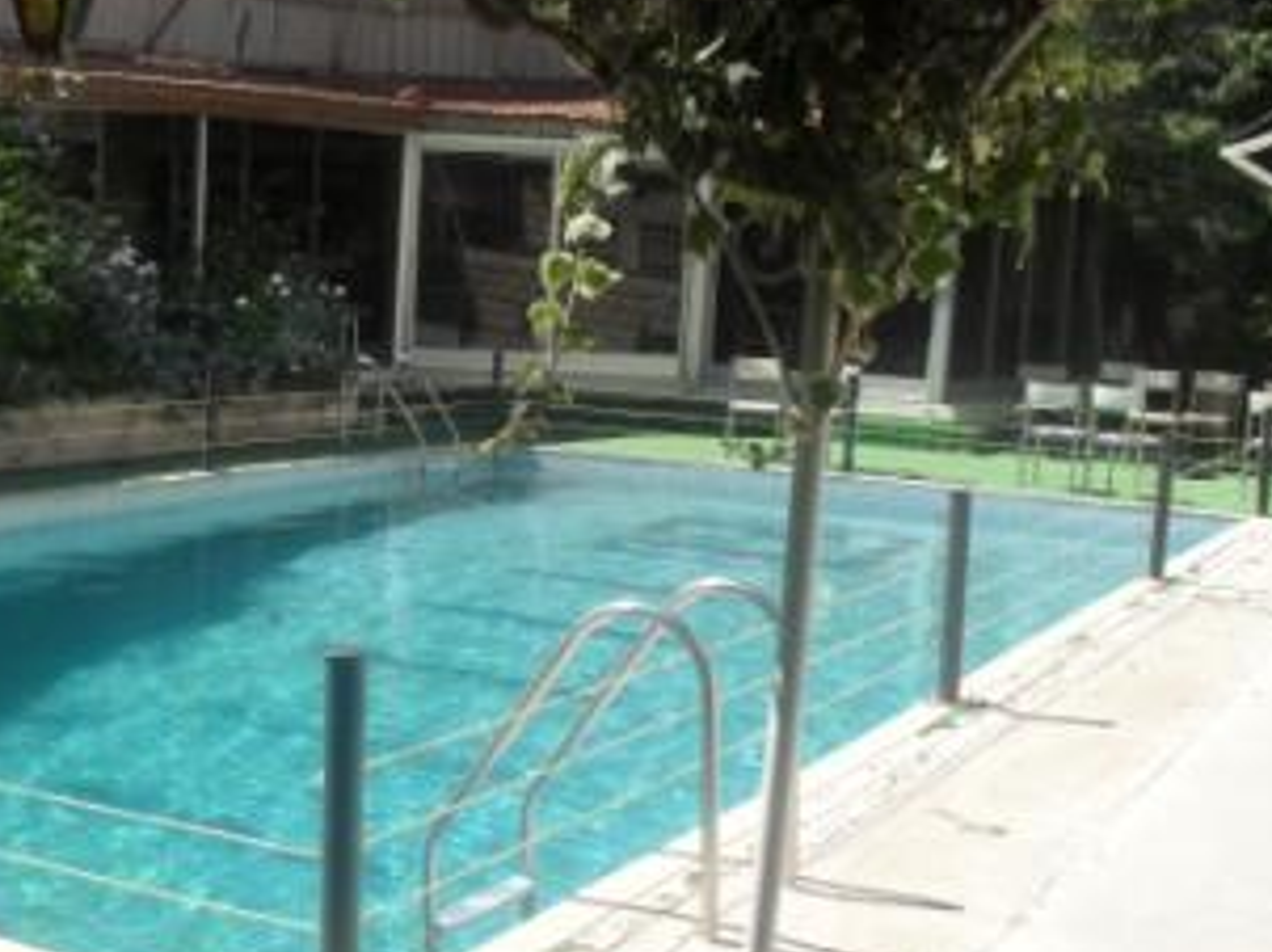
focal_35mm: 52
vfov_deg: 27.8
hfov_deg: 36.5
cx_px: 425
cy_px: 640
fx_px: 1909
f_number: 8.4
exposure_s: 1/180
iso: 100
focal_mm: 6.3
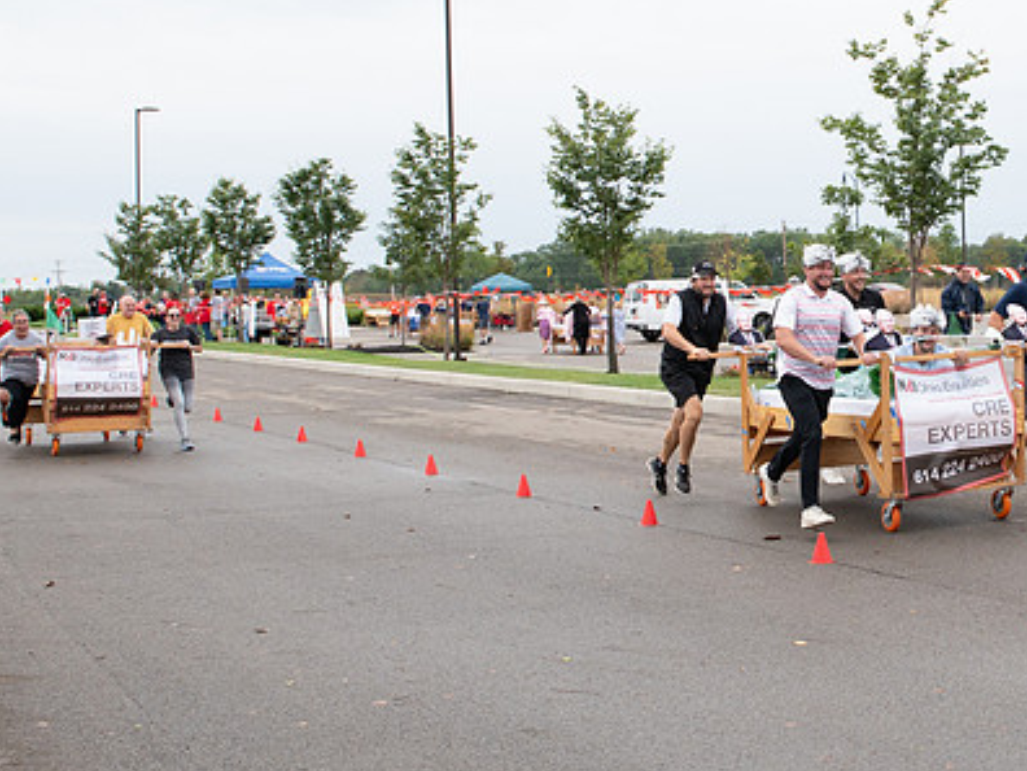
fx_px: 1839
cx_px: 888
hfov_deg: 30.1
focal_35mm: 62
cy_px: 232
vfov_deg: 23.5
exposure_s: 1/320
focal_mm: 24
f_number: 7.1
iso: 640
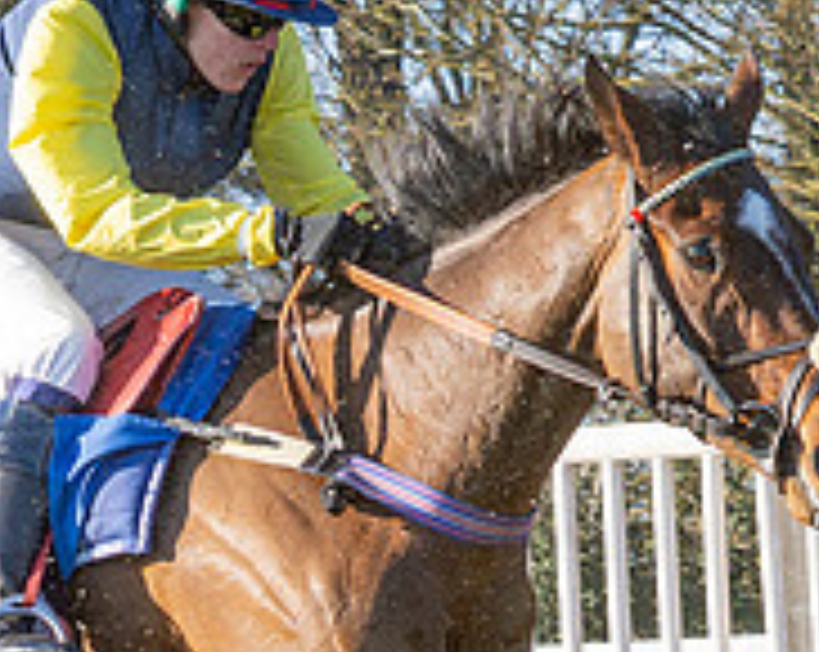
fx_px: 7938
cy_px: 678
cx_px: -112
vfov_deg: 4.7
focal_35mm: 328
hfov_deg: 5.9
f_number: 5
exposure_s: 1/1250
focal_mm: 35
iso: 400
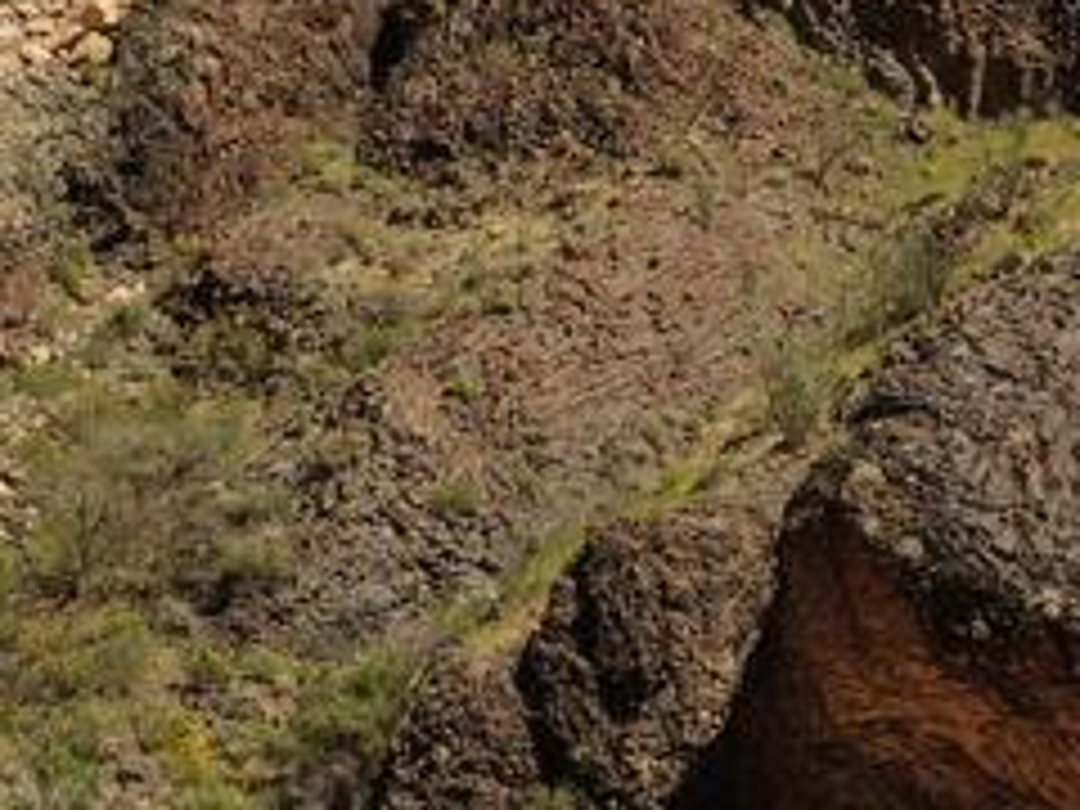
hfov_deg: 17.2
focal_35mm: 112
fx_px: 3494
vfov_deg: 13.2
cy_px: 279
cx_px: 1080
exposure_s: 1/400
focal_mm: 35
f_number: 8
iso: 200
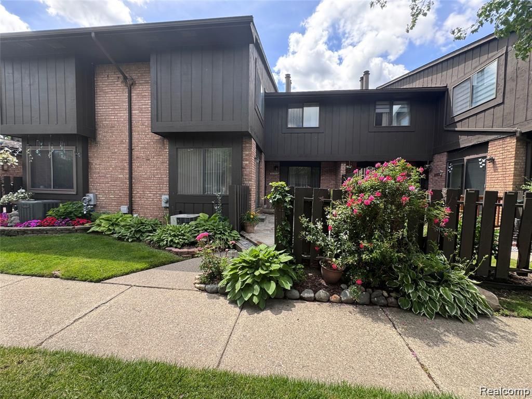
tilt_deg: -4.5
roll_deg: -1.2
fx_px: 215
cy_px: 200
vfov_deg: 85.7
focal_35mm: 14
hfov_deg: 102.1
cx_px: 266
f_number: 2.2
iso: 40
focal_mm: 2.22
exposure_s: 1/252
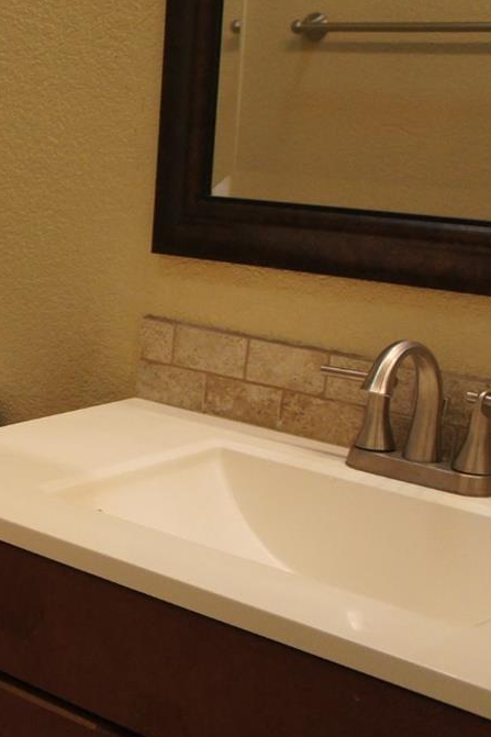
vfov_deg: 30.1
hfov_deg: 17.5
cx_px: -314
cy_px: 384
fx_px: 1371
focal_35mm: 67
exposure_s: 1/80
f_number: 4
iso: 1000
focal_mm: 20
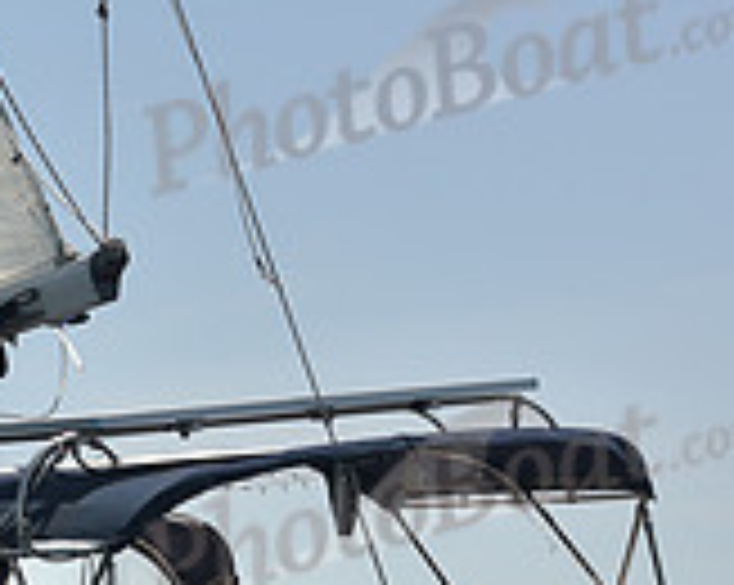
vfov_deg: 6.5
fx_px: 5077
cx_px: -86
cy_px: 790
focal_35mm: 234
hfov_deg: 8.2
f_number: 4.5
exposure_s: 1/800
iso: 250
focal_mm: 70
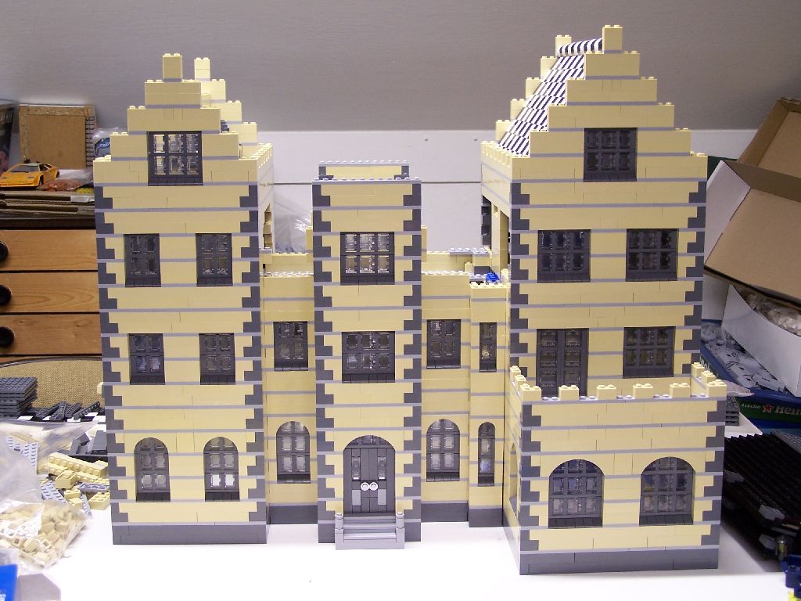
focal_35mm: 51
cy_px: 300
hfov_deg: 37.5
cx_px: 400
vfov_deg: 28.6
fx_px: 1180
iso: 80
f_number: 3
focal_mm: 8.5
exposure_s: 1/6
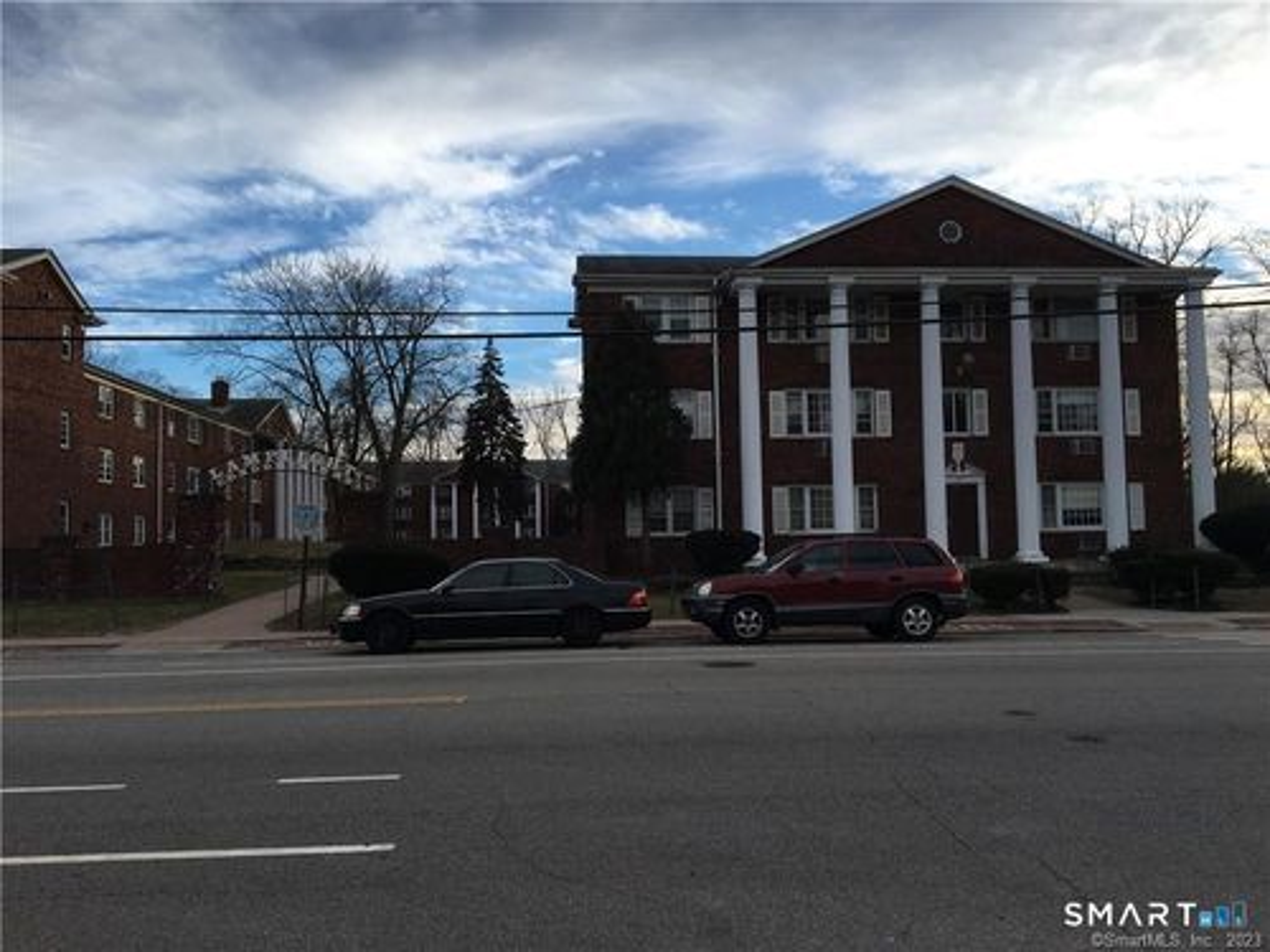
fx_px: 1064
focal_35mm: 29
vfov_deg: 48.2
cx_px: 635
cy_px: 476
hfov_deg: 61.7
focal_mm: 4.15
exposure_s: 1/884
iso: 25
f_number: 2.2
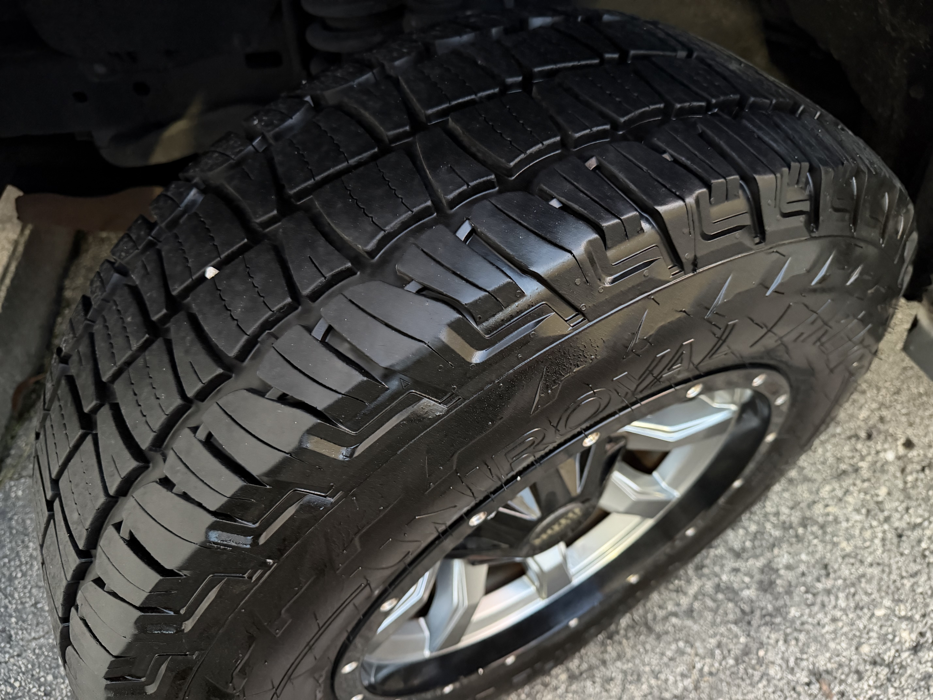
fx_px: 647
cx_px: 466
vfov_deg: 56.8
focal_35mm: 24
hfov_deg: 71.6
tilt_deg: -48.5
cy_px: 350
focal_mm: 6.76
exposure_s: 1/30
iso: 1250
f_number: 1.78
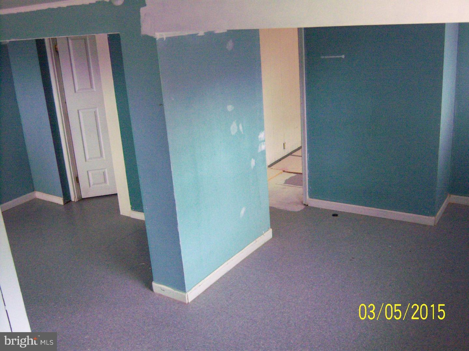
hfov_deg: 51.4
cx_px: 234
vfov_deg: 39.7
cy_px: 176
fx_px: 488
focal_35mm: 36
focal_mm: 7.5
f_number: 2.8
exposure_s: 1/60
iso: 800
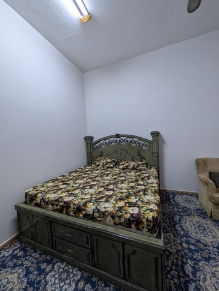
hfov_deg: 94.6
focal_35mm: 12
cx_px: 110
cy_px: 146
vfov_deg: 110.5
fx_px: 101
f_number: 1.7
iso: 159
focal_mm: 2.02
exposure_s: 1/60
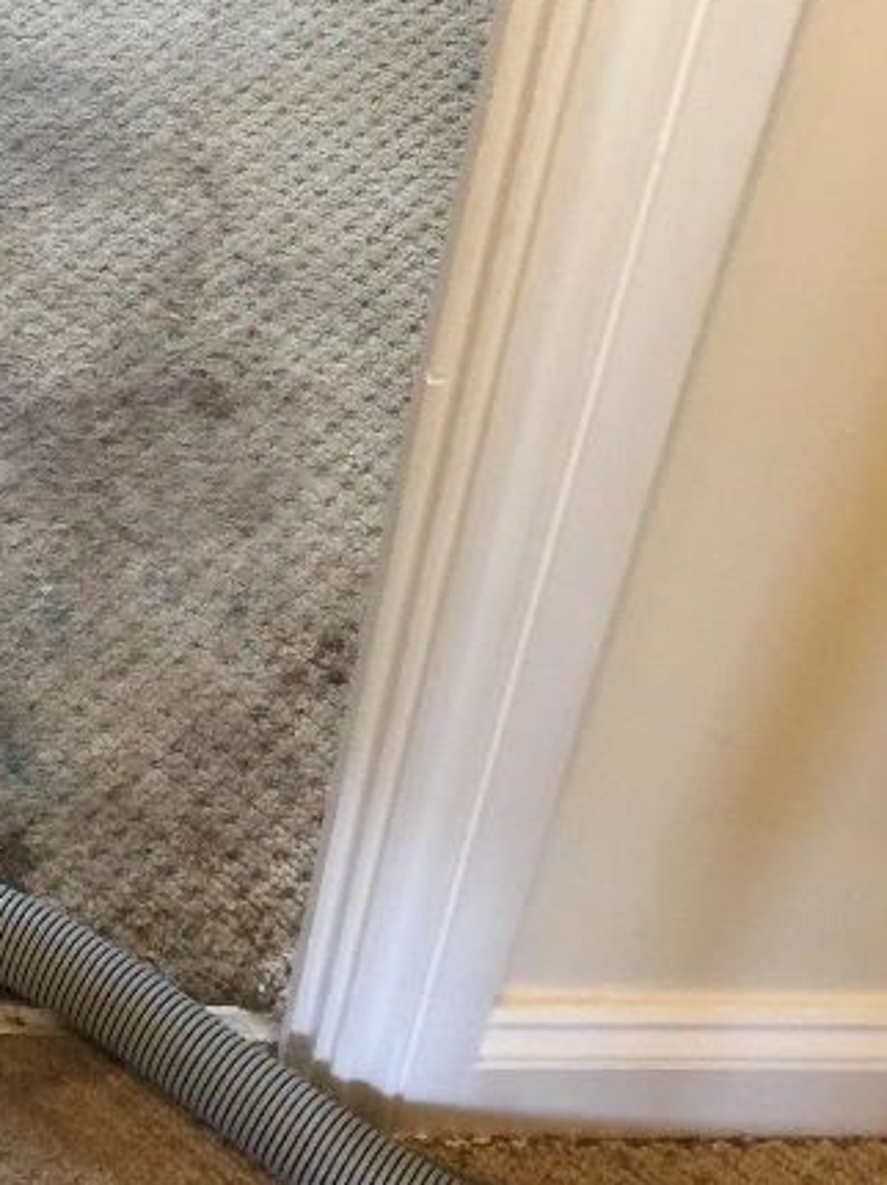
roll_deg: -0.4
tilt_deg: -42.4
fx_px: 2770
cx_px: -207
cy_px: 91
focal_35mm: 81
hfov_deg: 17.3
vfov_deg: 23.4
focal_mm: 4.15
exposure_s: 1/17
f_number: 2.2
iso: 80
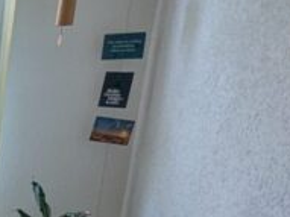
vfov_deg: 16.1
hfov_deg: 15.3
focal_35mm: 86
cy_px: 292
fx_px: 720
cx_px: -370
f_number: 2.2
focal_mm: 2.35
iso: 66
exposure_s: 1/167
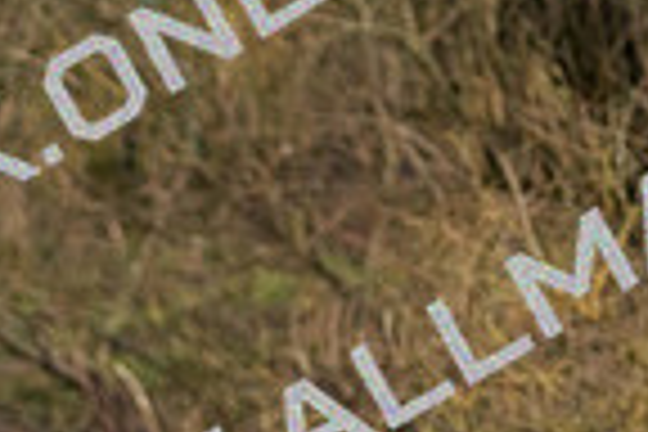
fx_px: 24082
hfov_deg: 1.5
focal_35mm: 1338
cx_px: -472
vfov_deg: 1.0
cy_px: 767
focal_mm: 332
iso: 4000
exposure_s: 1/2000
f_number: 6.3
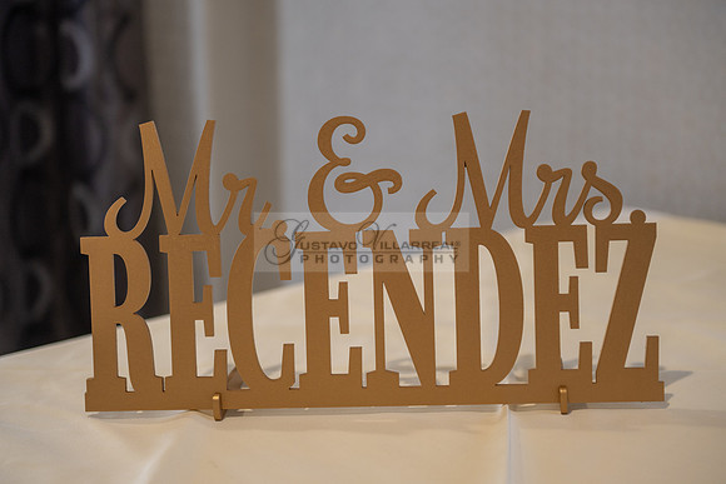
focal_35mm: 70
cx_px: 363
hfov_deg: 28.8
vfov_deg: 19.5
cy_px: 242
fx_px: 1412
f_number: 2.8
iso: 500
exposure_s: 1/125
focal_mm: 70
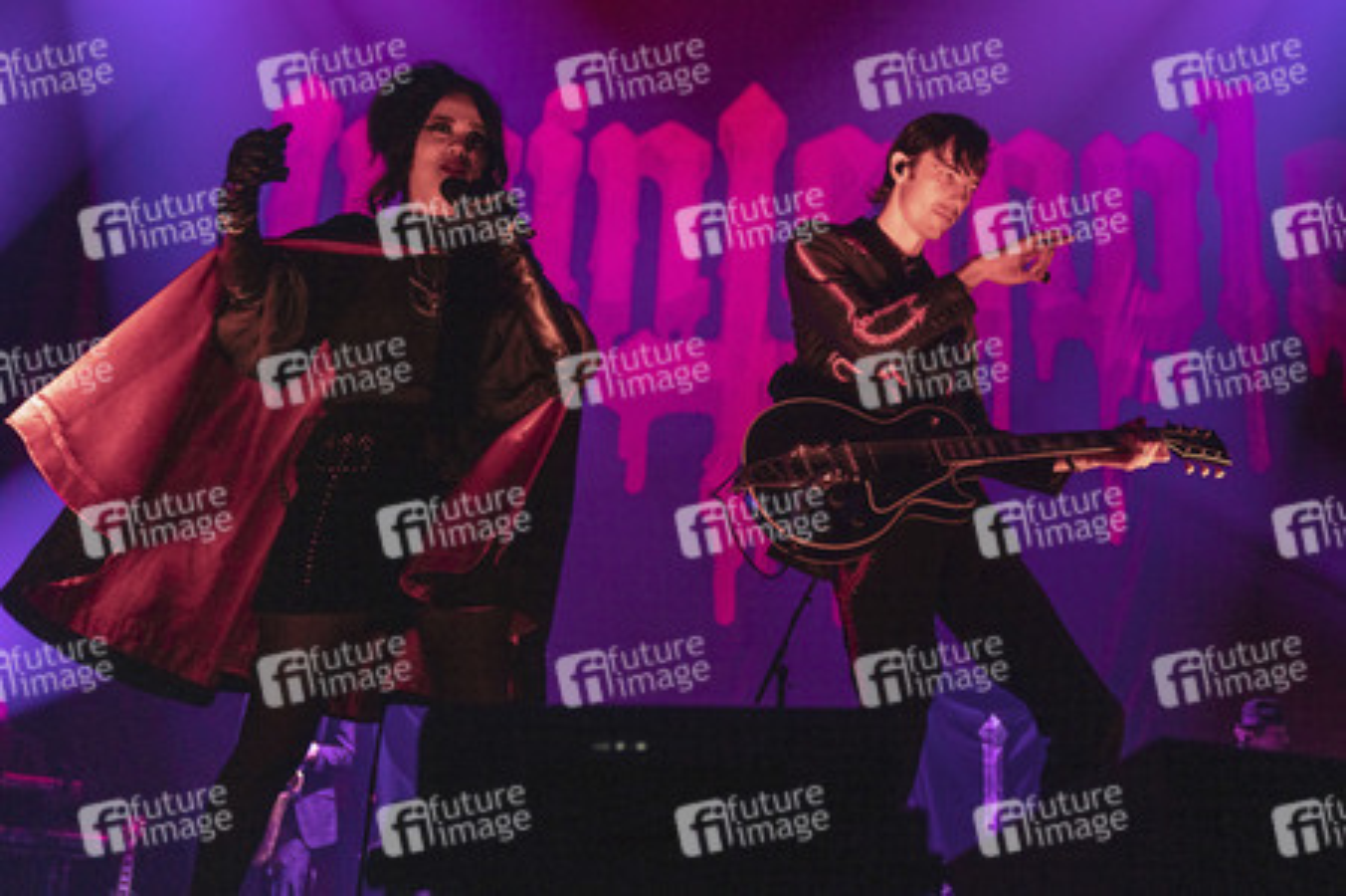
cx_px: 673
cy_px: 448
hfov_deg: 55.8
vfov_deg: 38.8
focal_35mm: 34
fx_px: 1270
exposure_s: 1/250
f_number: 2.8
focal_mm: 34
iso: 3200
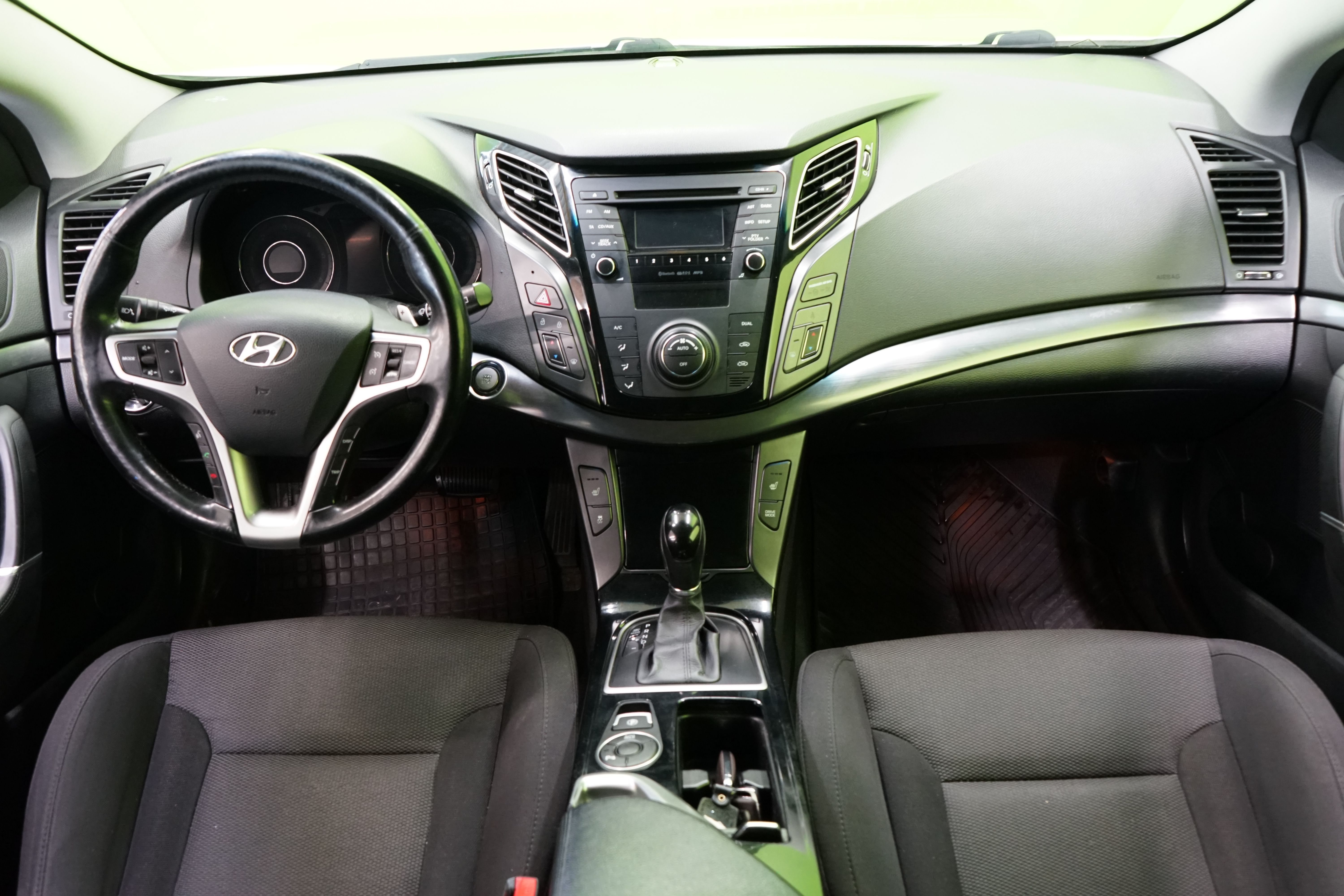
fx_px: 1083
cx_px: 672
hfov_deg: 63.7
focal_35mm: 29
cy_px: 448
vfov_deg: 45.0
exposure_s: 1/15
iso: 2500
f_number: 5
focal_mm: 29
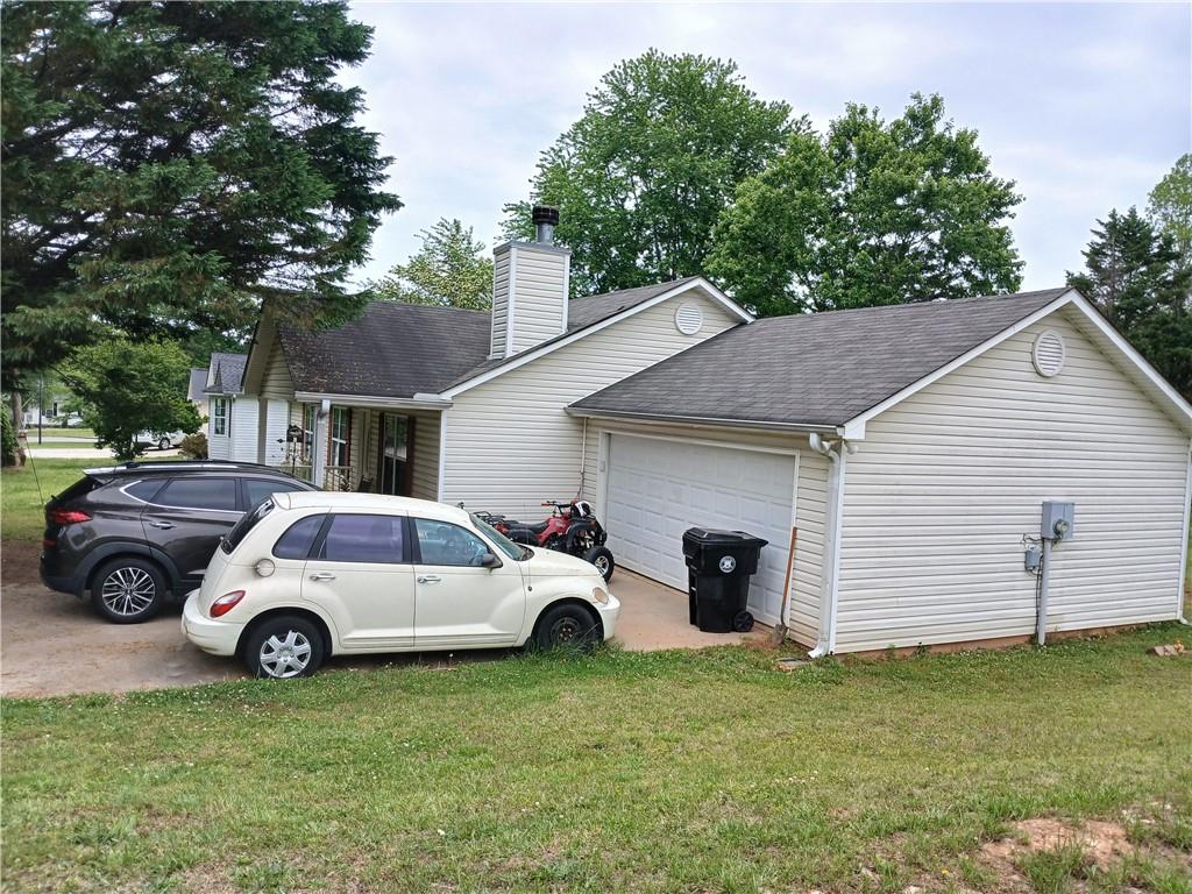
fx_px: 895
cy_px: 447
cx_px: 596
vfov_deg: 53.1
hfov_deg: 67.3
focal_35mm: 26
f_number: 1.8
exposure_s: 1/469
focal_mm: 3.98
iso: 20
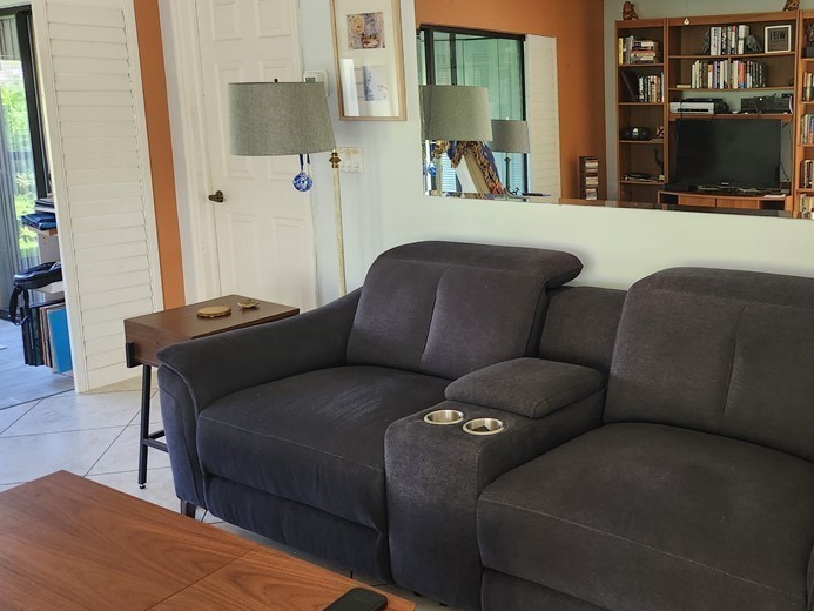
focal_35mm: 34
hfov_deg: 52.6
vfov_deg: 41.5
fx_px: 800
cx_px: 560
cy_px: 229
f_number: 1.8
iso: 320
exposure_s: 1/120
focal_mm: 5.4
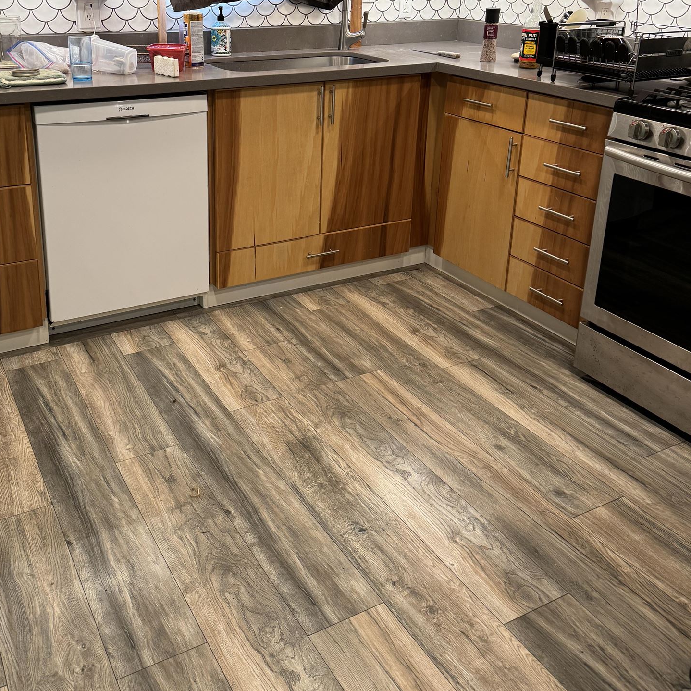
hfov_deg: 48.2
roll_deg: -0.4
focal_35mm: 34
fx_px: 768
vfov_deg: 47.1
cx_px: 279
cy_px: 197
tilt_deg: -16.8
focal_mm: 6.76
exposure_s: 1/60
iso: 160
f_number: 1.78
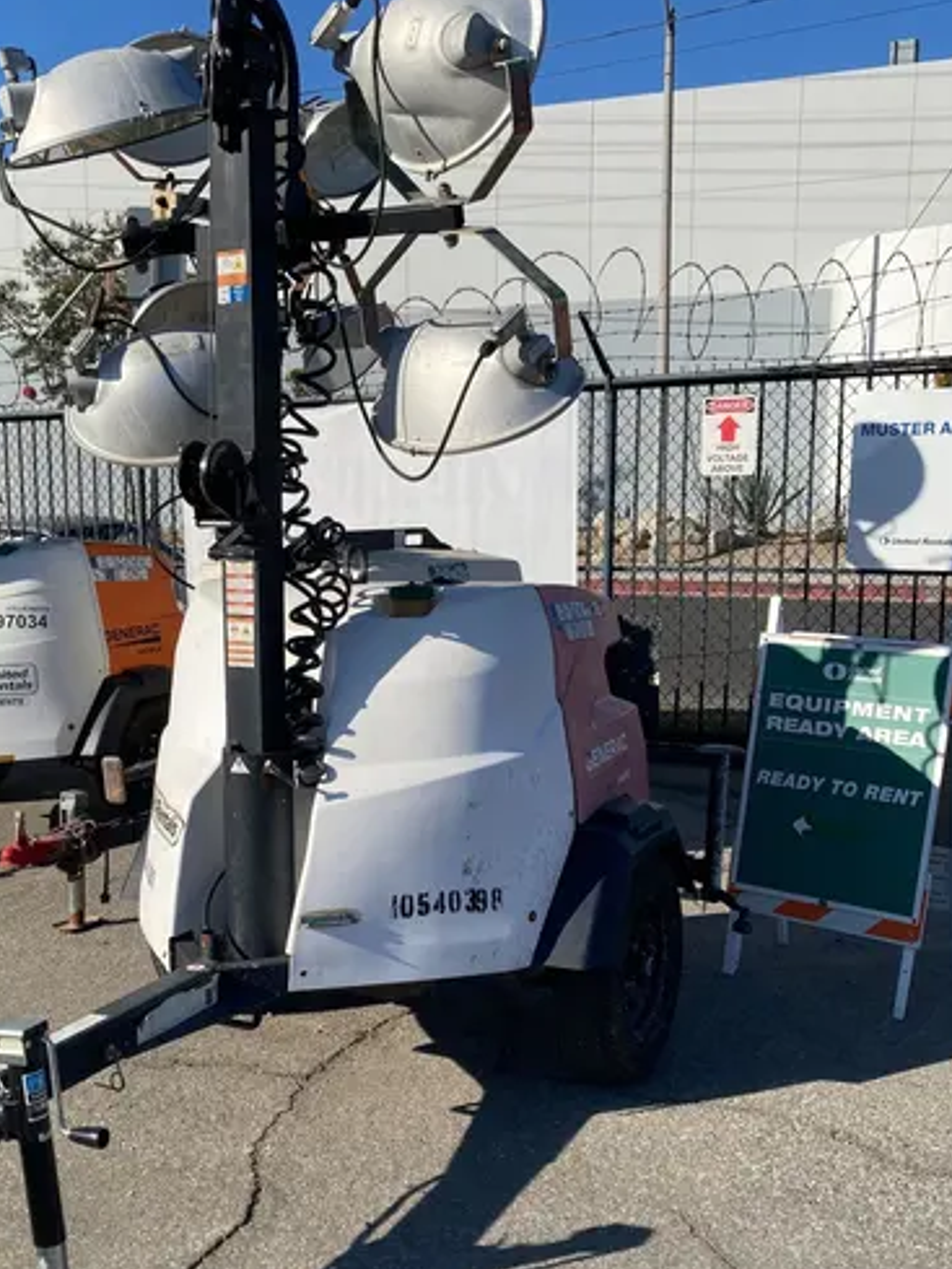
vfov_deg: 44.5
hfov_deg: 34.0
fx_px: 1539
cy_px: 764
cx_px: 314
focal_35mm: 42
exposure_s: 1/2558
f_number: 1.8
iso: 20
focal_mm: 3.99
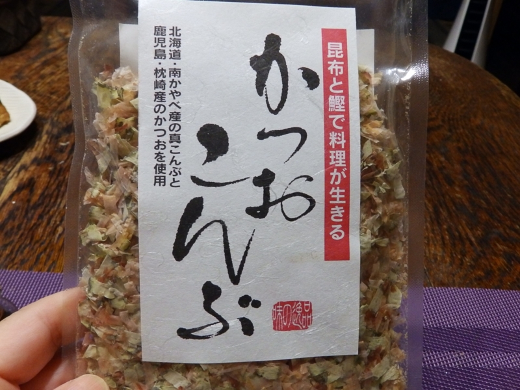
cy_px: 195
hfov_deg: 56.8
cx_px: 260
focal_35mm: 32
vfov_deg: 44.2
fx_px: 481
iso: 800
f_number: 3.7
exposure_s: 1/30
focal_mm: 5.7
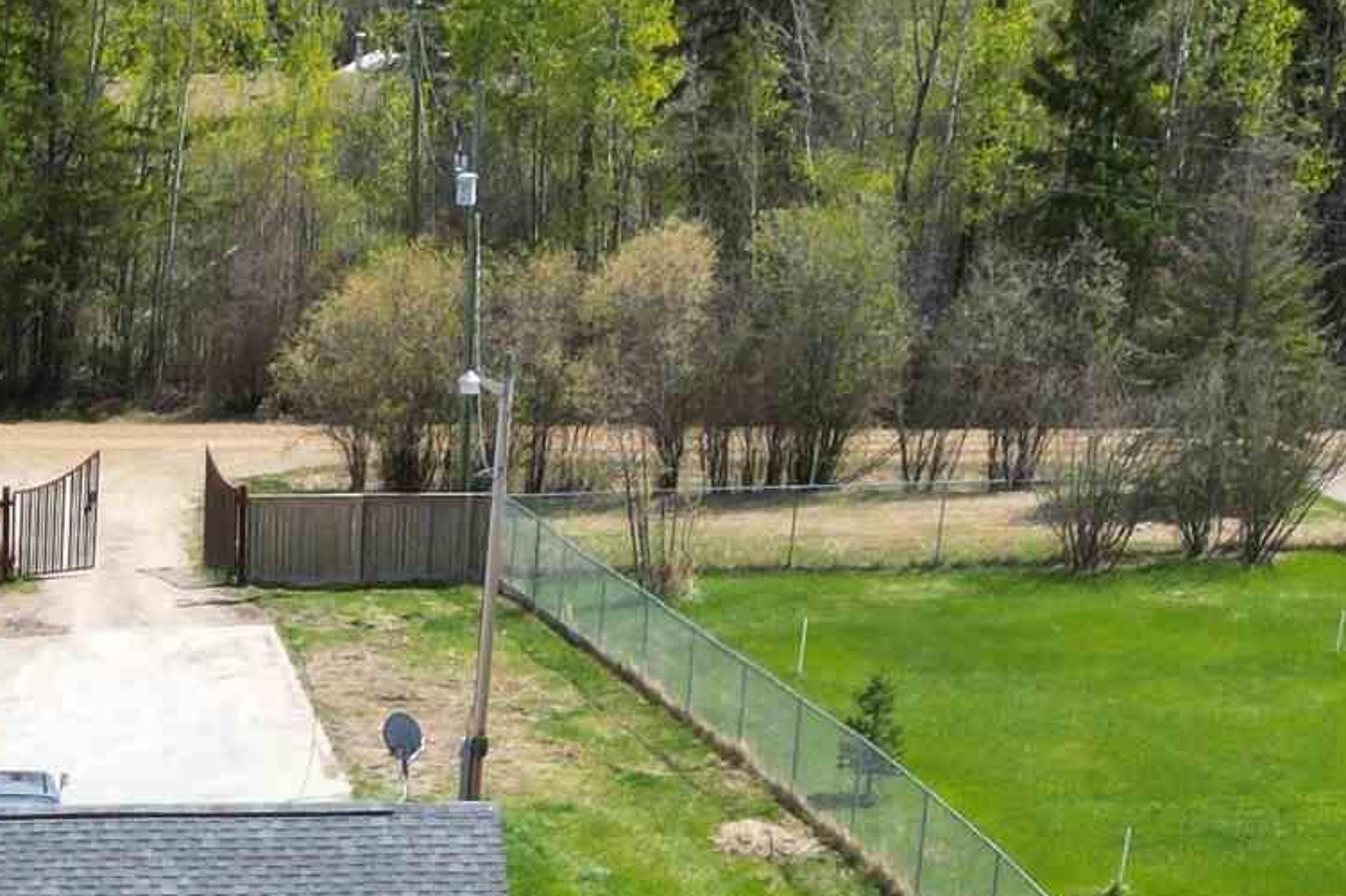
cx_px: -166
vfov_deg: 12.4
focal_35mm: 102
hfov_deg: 19.1
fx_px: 3813
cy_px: 1567
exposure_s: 1/2000
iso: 120
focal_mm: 6.72
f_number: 1.7
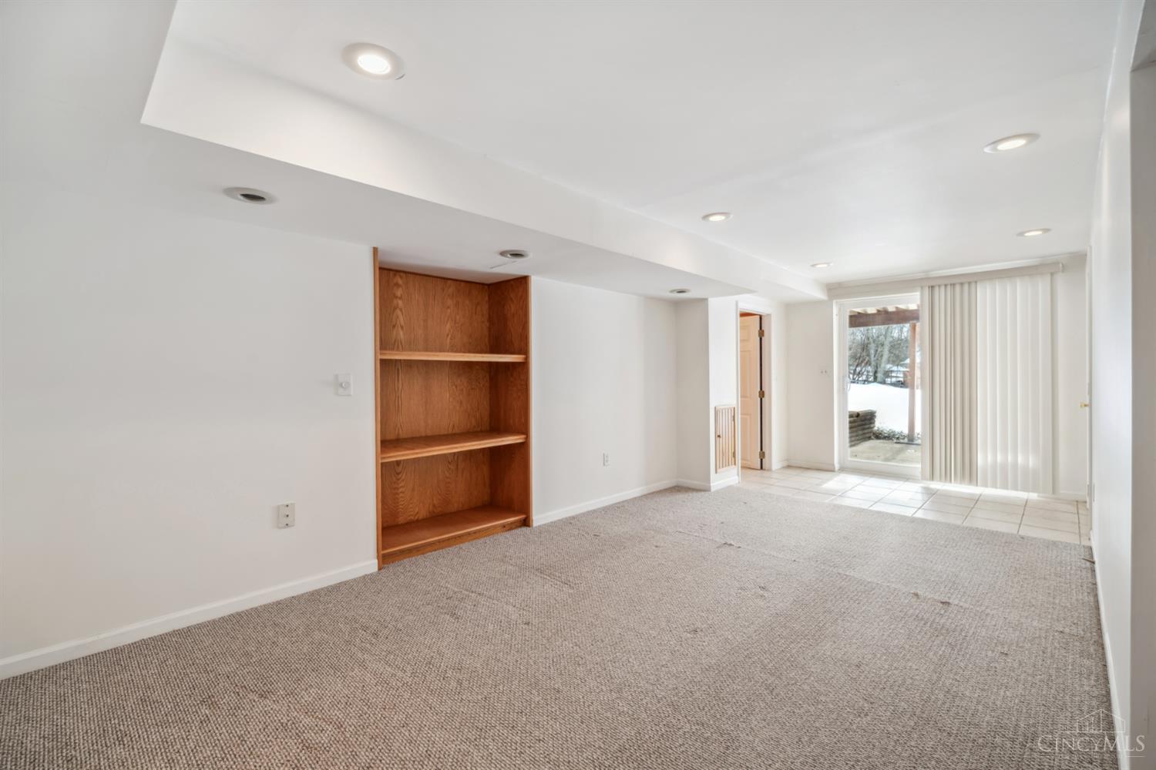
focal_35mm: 15
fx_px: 482
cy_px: 385
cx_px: 578
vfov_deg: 77.3
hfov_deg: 100.4
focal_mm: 15
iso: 200
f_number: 9
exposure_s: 1/4
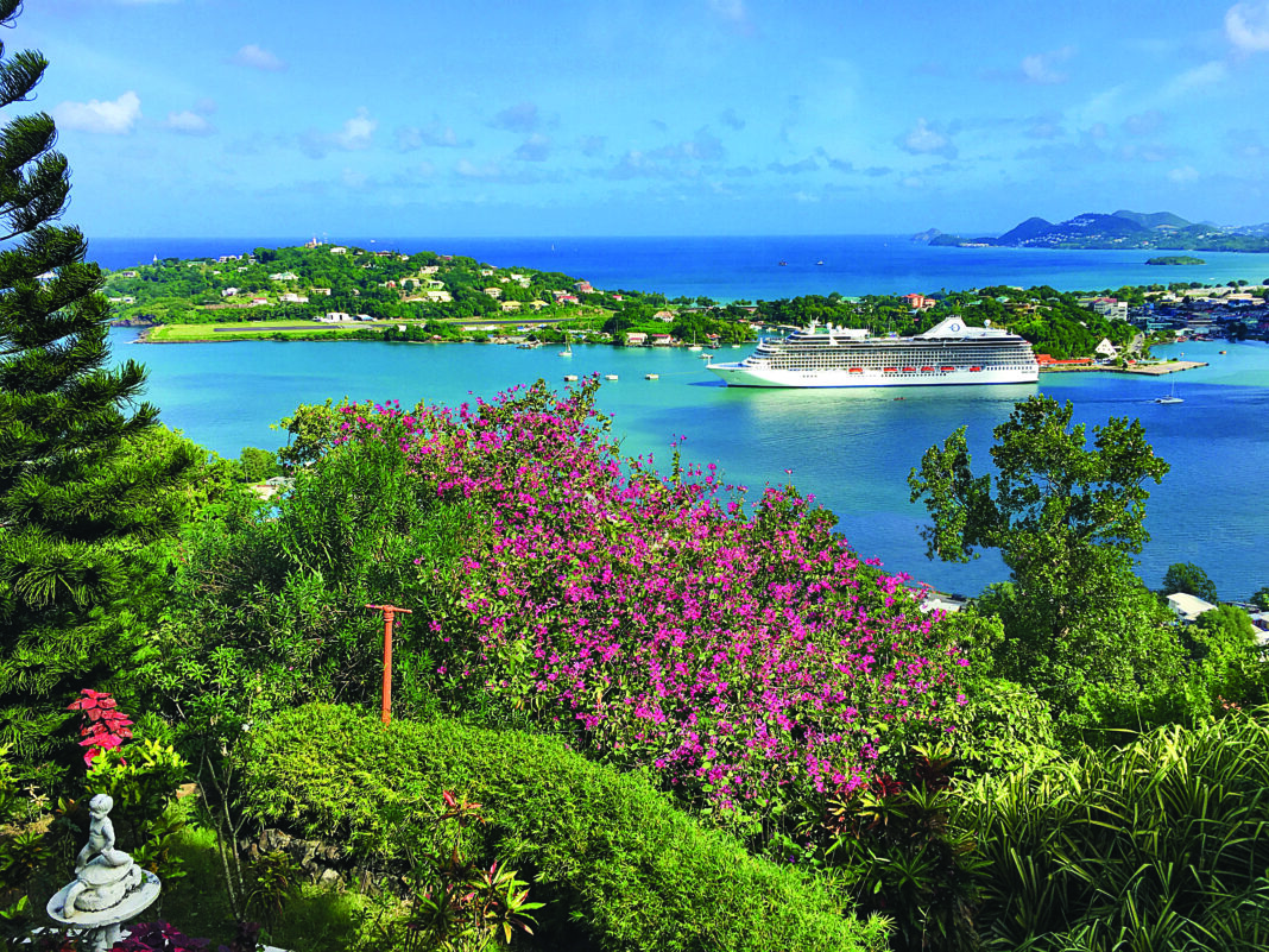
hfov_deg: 61.7
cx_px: 634
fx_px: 1063
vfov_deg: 48.2
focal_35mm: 29
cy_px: 476
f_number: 2.2
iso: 25
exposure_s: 1/1304
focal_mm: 4.15
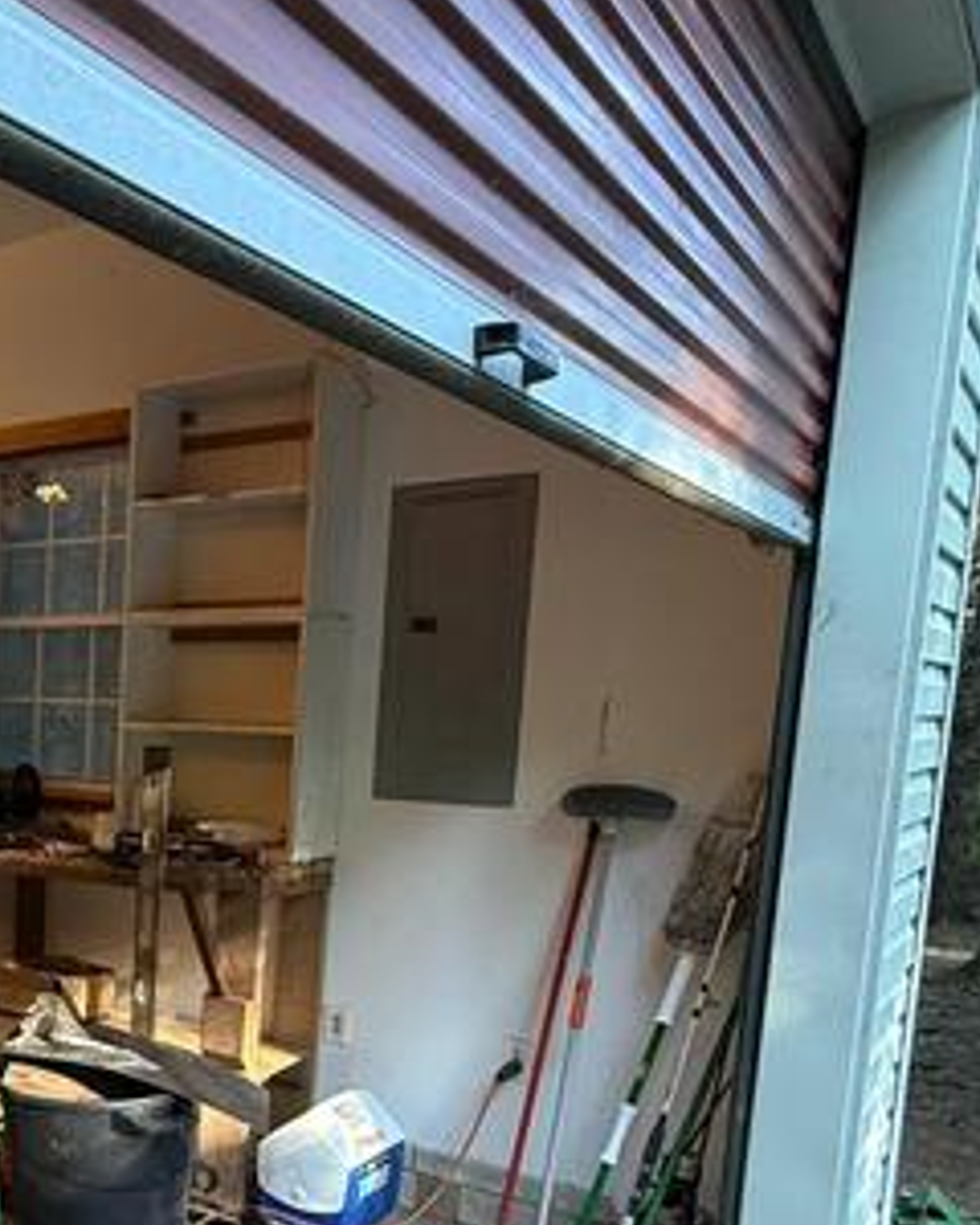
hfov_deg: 34.9
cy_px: 866
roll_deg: -1.2
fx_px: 1269
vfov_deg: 50.1
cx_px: -151
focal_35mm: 35
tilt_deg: -7.3
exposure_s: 1/78
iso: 400
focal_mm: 2.22
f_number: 2.2
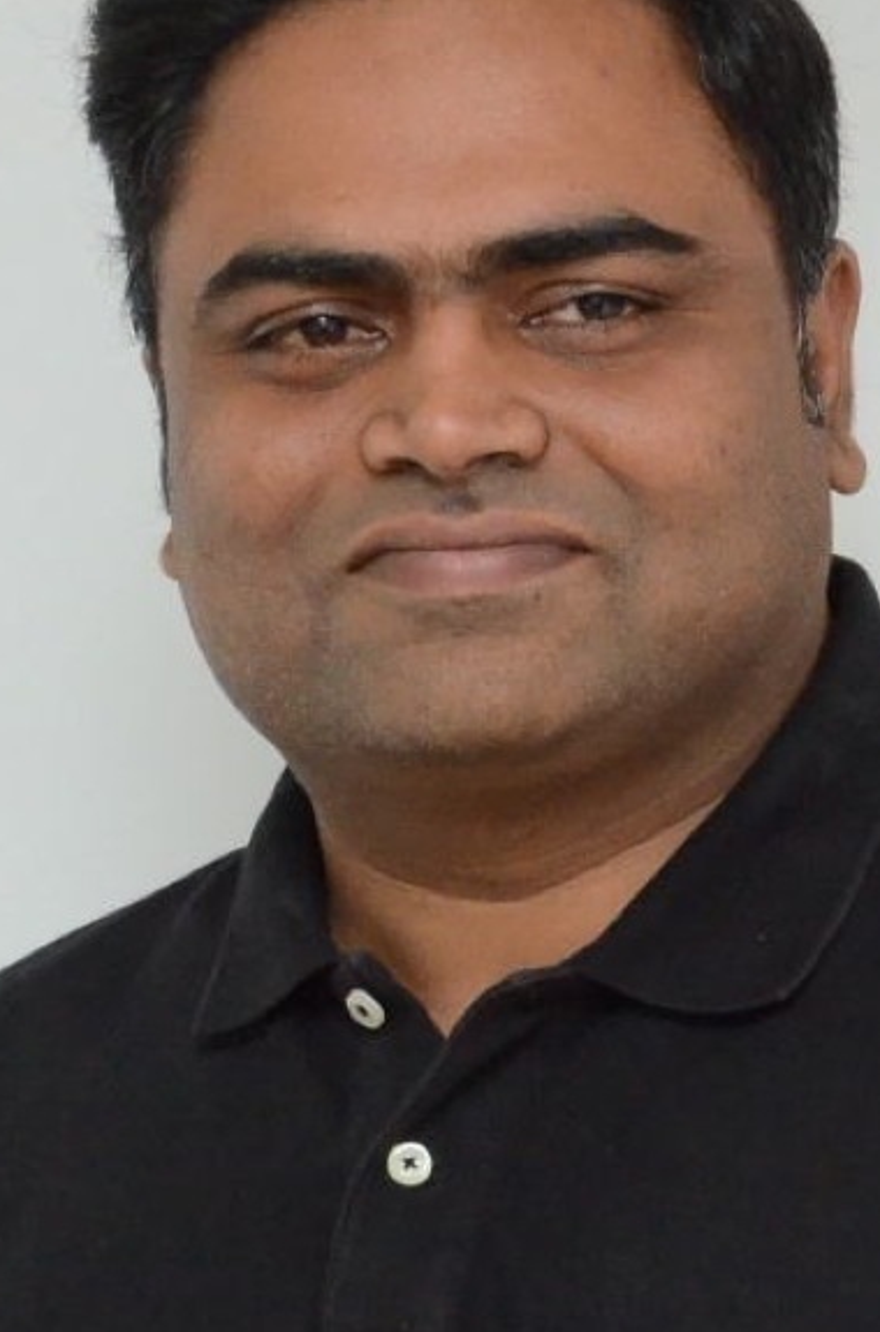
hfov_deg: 5.5
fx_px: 9074
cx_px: 674
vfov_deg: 8.3
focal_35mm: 246
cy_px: 1525
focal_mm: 52
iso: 4000
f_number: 8
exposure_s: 1/125
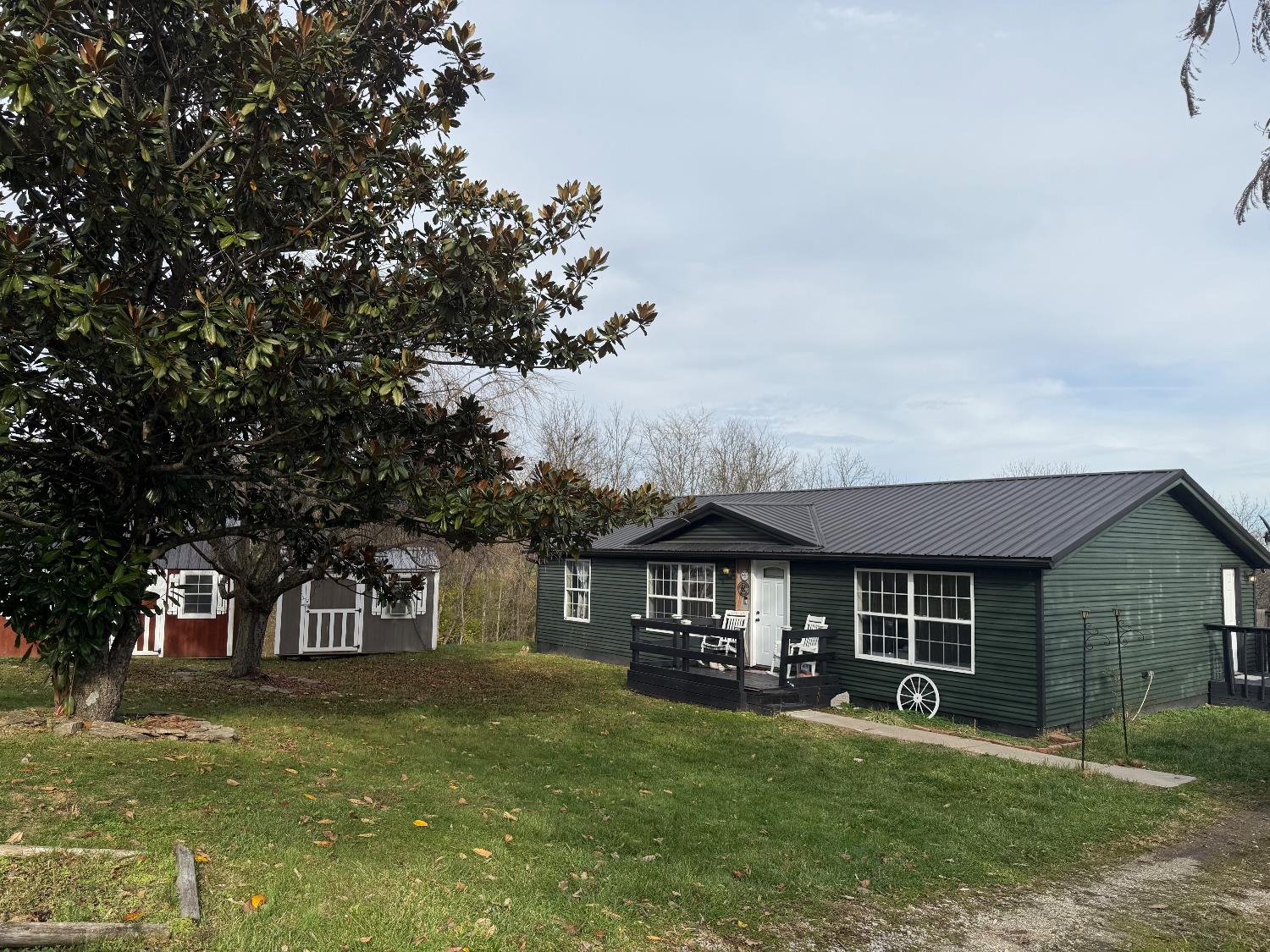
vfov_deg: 56.8
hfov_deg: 71.6
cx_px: 635
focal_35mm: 24
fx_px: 881
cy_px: 476
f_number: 1.78
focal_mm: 6.76
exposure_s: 1/3759
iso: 80
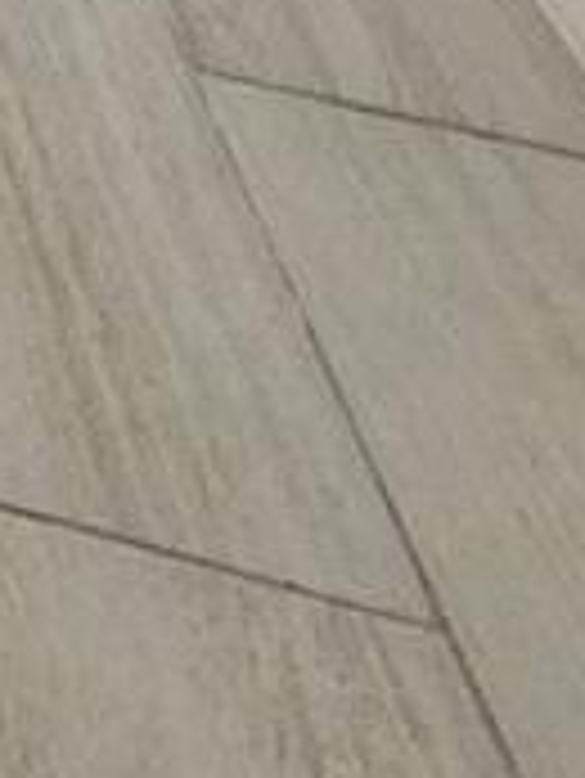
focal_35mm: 90
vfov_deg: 14.3
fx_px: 2025
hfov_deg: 9.8
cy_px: -1111
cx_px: -1404
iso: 320
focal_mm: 1.74
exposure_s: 1/60
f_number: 2.2
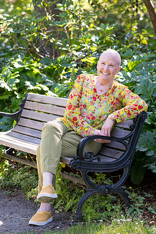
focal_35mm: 127
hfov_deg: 10.8
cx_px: 78
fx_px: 825
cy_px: 117
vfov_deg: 16.1
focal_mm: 85
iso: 1000
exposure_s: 1/320
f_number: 3.5
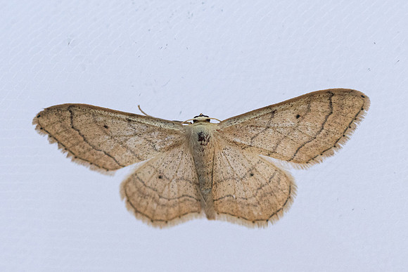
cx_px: 204
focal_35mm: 236
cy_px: 159
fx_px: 2676
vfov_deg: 5.8
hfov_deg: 8.7
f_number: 6.3
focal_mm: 90
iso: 1000
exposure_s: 1/500
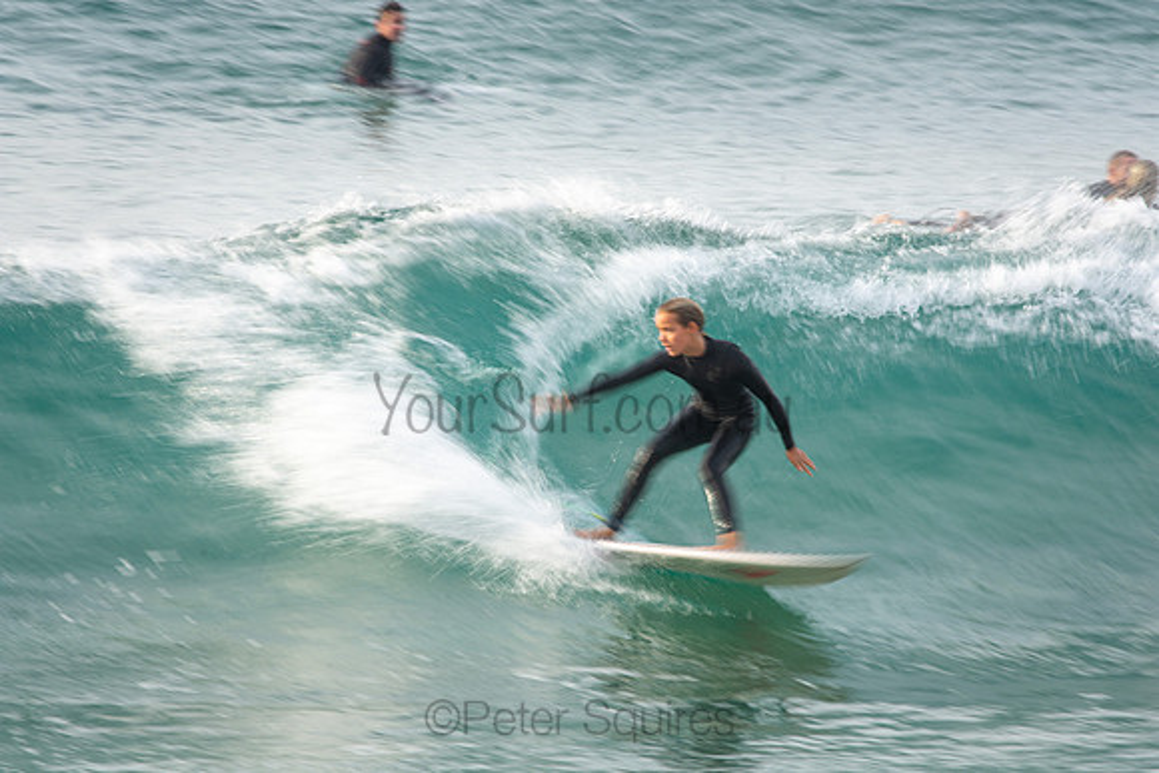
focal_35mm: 615
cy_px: 386
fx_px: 19803
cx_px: 580
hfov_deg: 3.4
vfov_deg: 2.2
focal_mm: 410
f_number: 18
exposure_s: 1/30
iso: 100
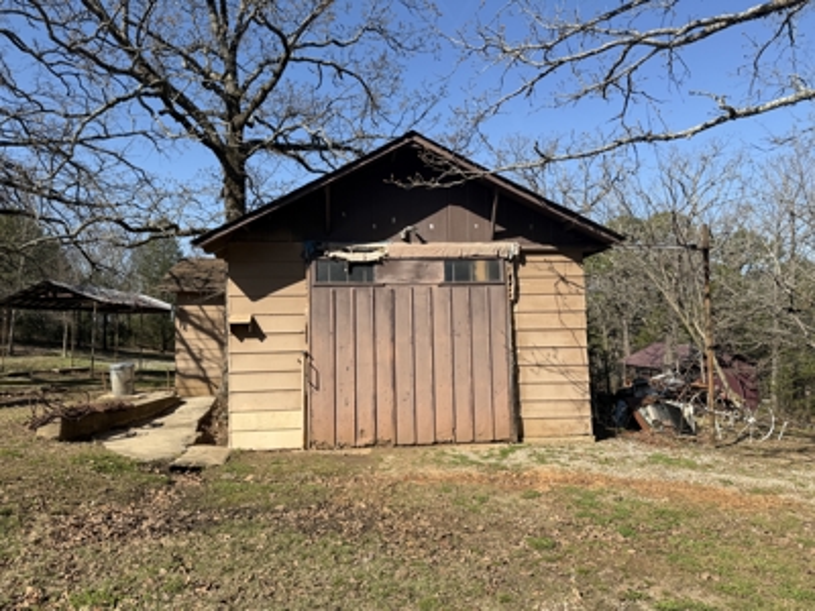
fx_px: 565
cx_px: 408
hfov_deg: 71.6
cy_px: 306
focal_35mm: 24
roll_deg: +0.6
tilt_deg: +4.4
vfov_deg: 56.8
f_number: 1.78
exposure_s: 1/3425
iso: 80
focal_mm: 6.76
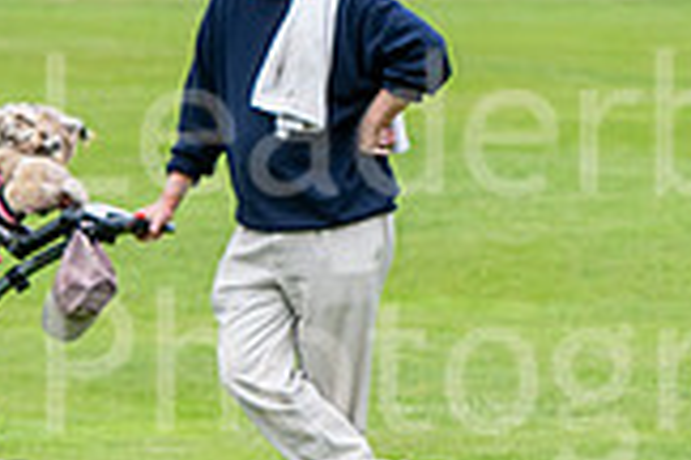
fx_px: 8906
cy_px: 164
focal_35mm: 464
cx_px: 597
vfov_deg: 3.0
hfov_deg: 4.4
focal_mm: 130
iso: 800
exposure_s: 1/1250
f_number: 5
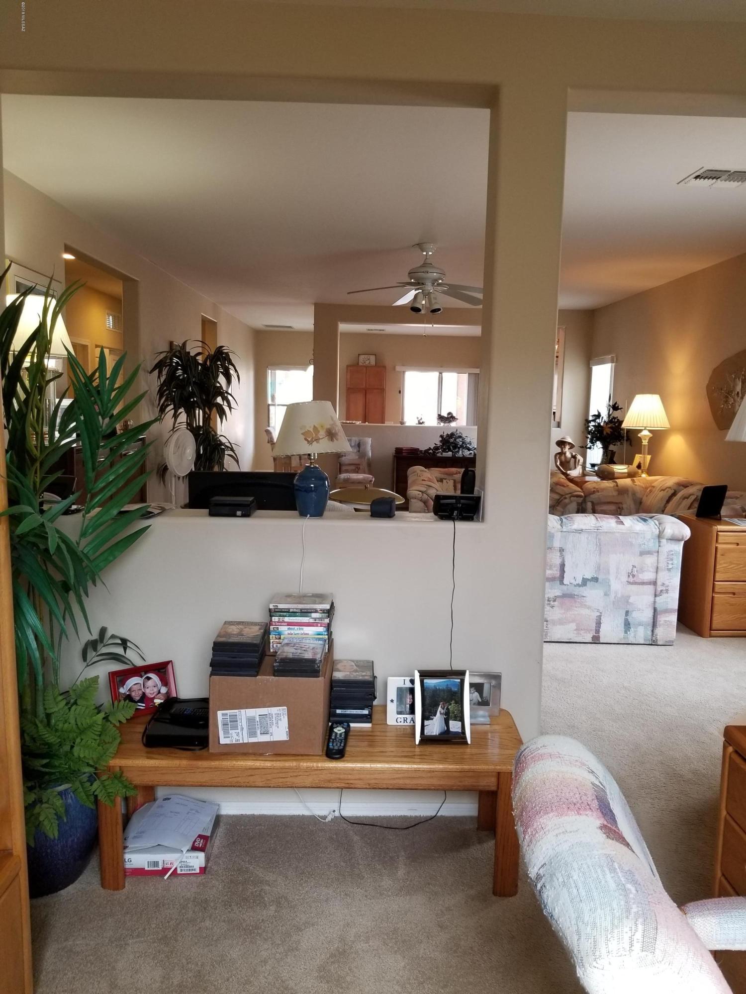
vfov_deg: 67.3
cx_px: 373
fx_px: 747
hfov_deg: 53.1
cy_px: 497
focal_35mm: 26
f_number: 1.7
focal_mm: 4.25
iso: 100
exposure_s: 1/60
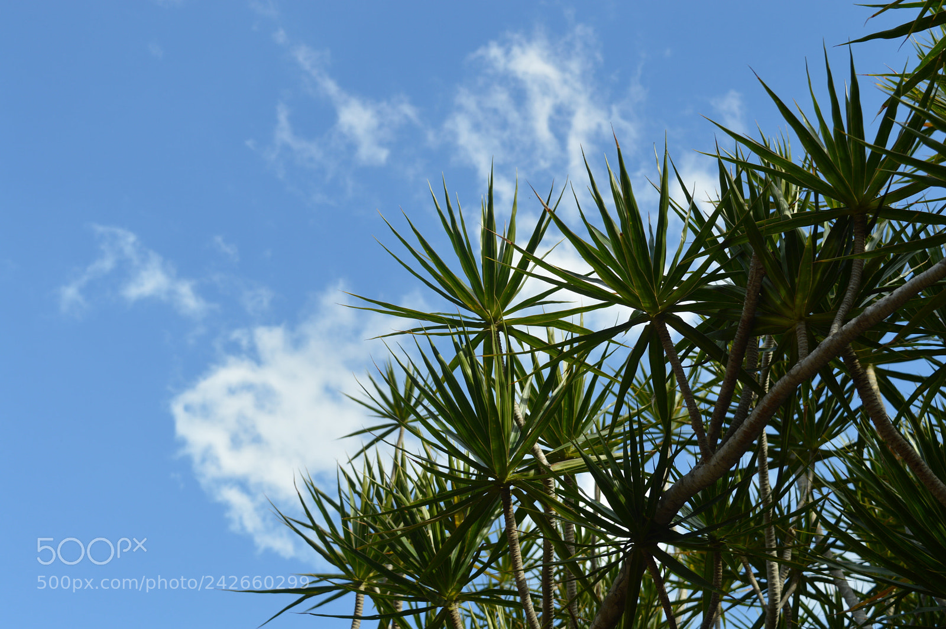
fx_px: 1221
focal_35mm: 46
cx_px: 473
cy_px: 314
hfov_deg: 42.4
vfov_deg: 28.9
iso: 100
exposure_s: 1/160
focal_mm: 31
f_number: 6.3
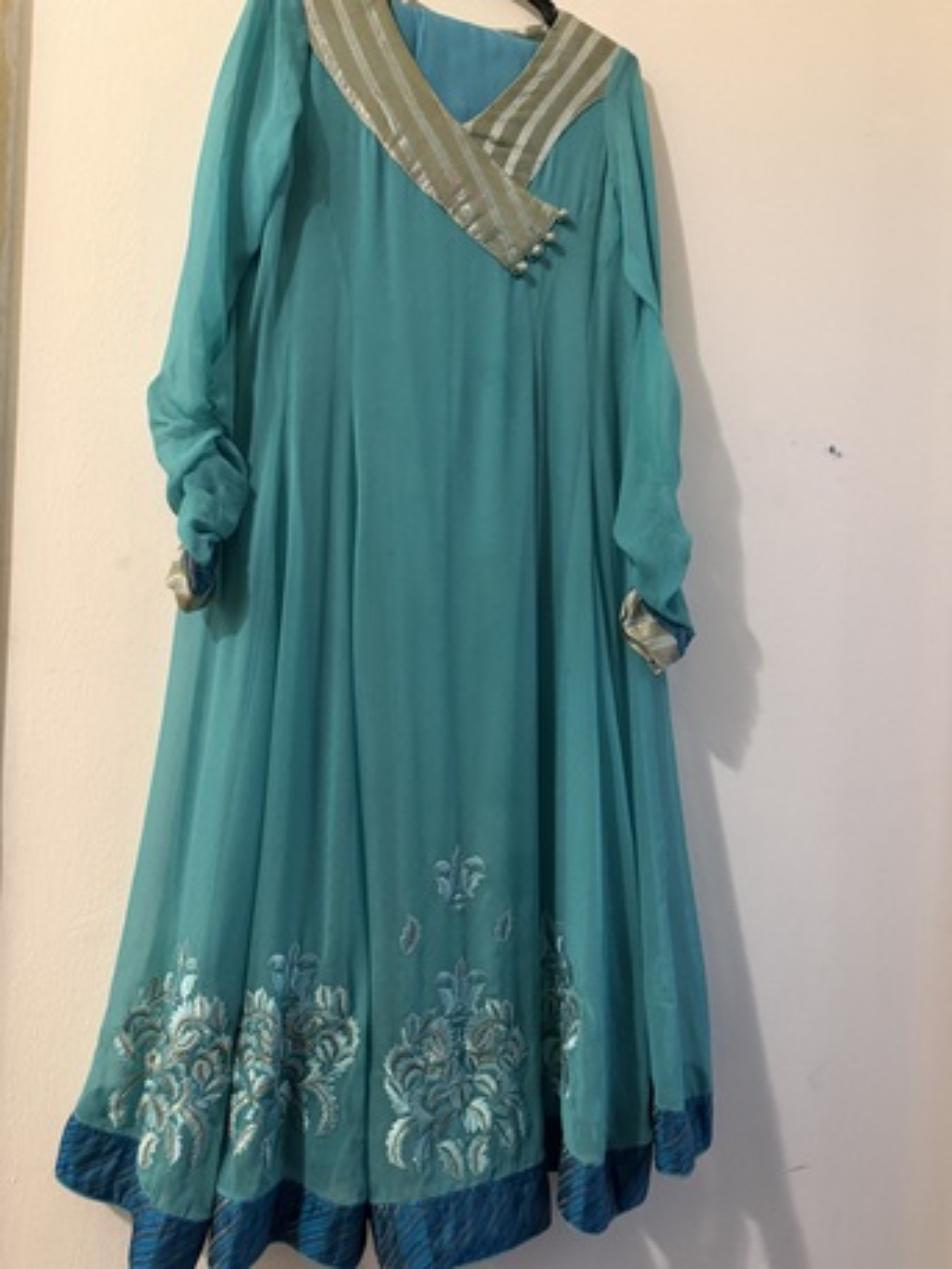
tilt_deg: +0.4
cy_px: 634
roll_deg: -2.0
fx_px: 880
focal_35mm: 24
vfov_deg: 71.6
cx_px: 476
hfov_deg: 56.8
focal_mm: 6.76
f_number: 1.78
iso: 800
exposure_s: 1/40
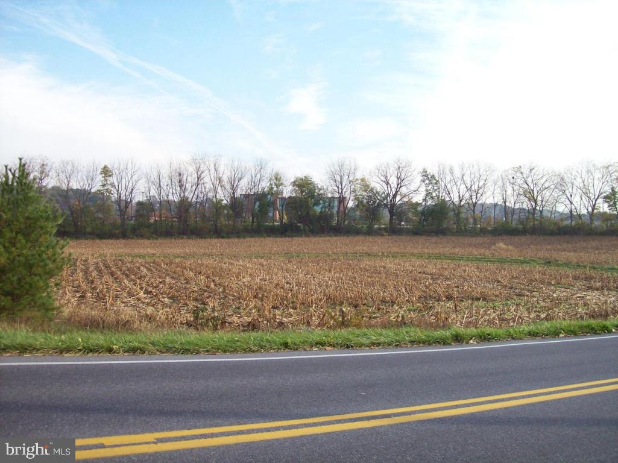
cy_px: 232
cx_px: 309
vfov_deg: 39.6
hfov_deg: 51.4
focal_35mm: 36
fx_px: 642
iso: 80
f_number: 2.7
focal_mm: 6
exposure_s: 1/472
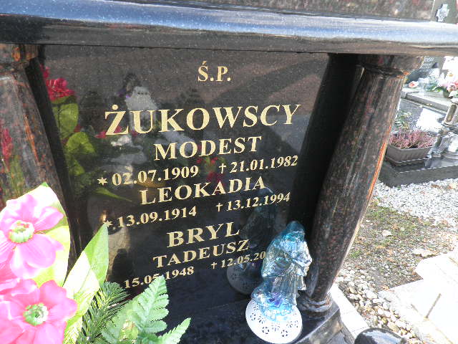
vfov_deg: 56.8
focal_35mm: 24
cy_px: 172
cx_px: 229
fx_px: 318
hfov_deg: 71.6
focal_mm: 4.3
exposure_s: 1/40
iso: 64
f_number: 3.3
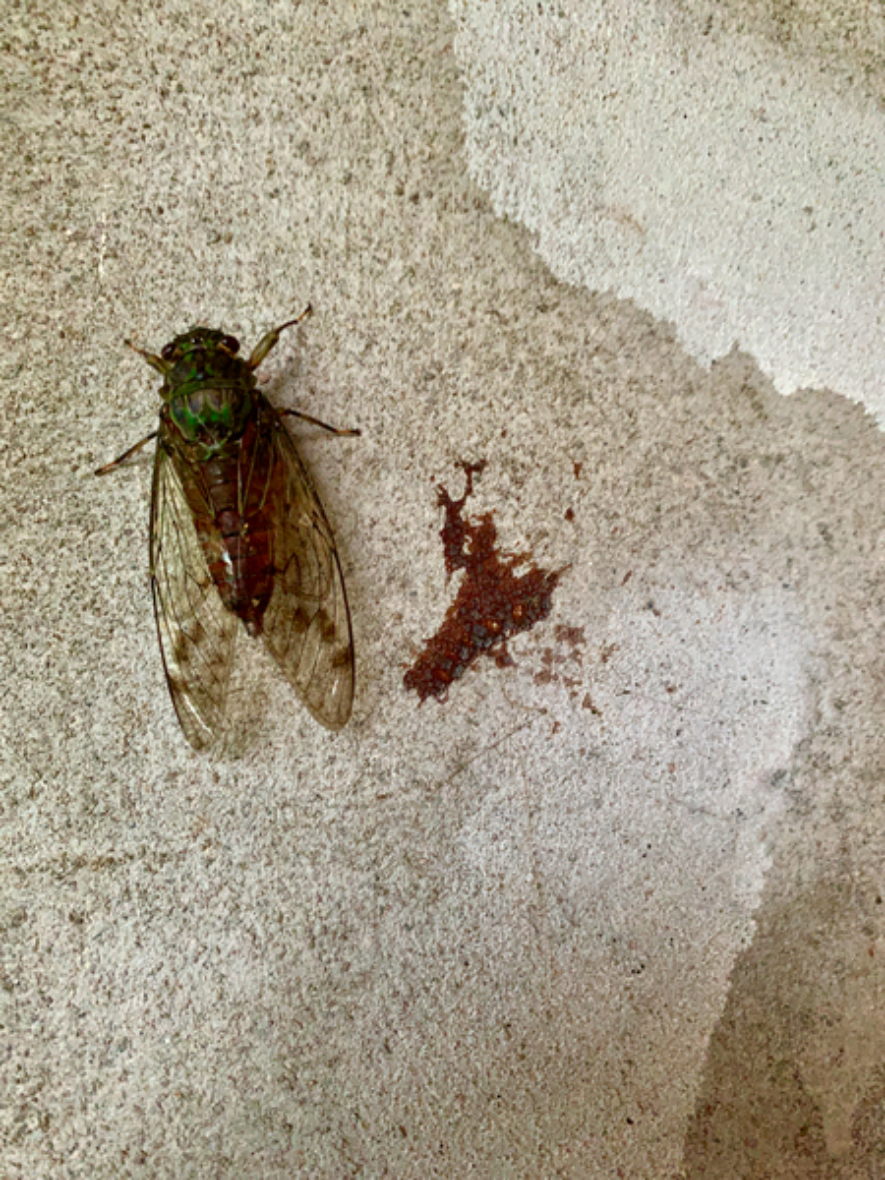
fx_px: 886
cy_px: 590
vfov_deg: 67.3
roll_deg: -0.6
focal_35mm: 26
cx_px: 442
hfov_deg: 53.1
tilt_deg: +2.9
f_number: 1.8
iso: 400
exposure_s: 1/30
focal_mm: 4.25
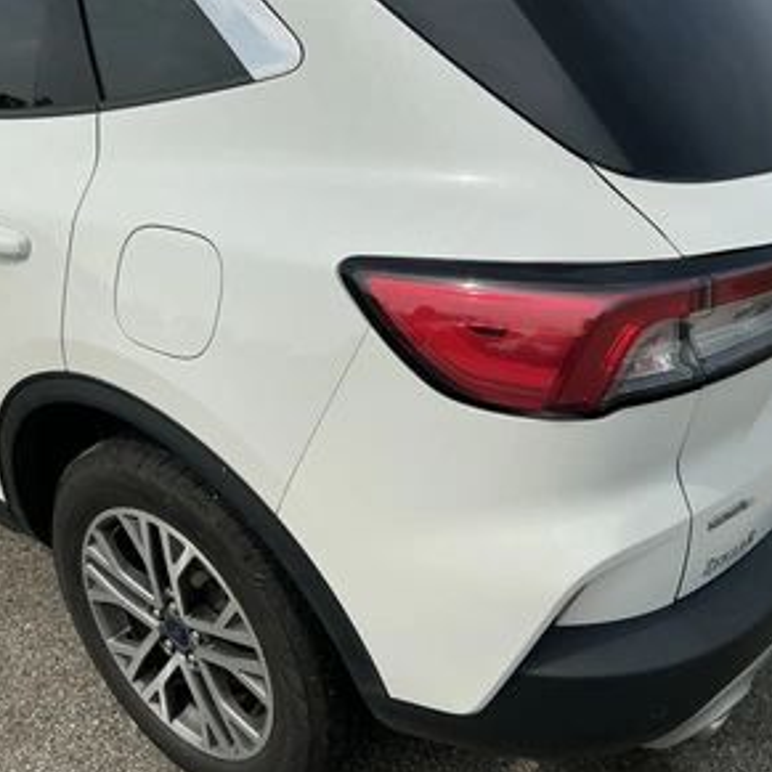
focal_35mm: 34
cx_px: 393
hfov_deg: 48.4
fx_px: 858
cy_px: 395
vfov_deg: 48.4
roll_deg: -2.5
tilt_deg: -27.9
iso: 25
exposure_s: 1/3534
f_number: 1.8
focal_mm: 3
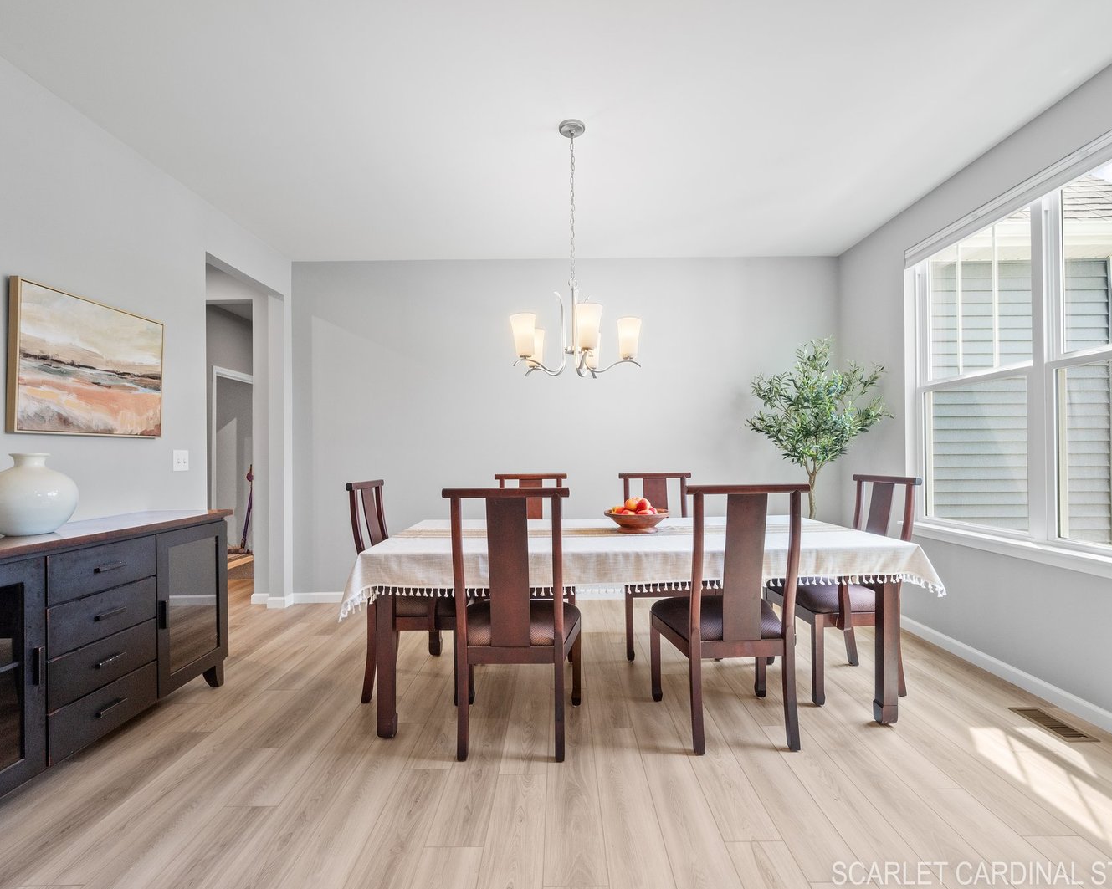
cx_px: 556
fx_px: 527
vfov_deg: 80.4
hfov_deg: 93.1
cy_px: 450
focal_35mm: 16
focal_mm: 14
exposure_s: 1/20
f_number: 11
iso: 640
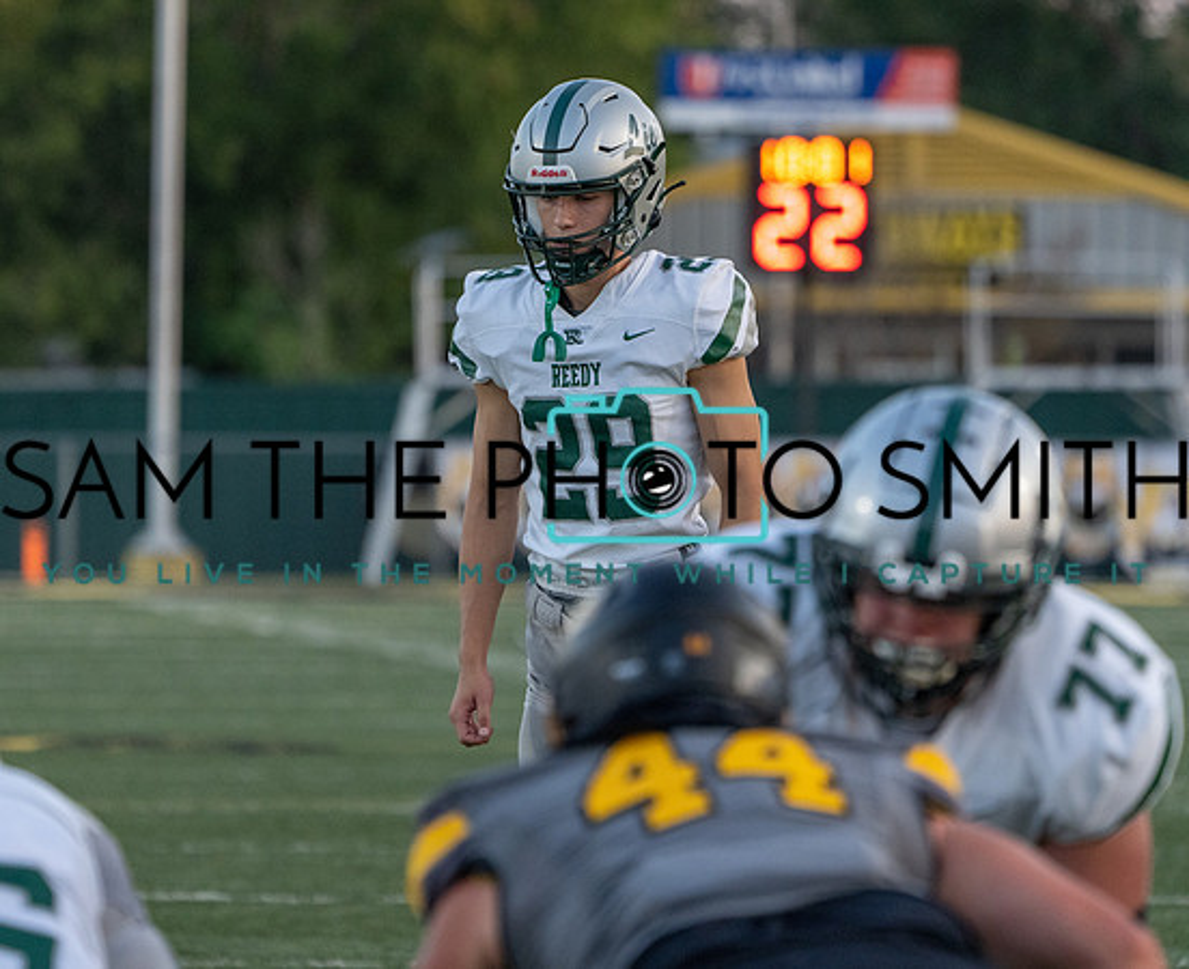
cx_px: 548
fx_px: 14325
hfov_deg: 4.8
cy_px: 400
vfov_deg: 3.9
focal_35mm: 404
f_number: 5.6
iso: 2500
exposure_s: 1/1000
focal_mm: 294
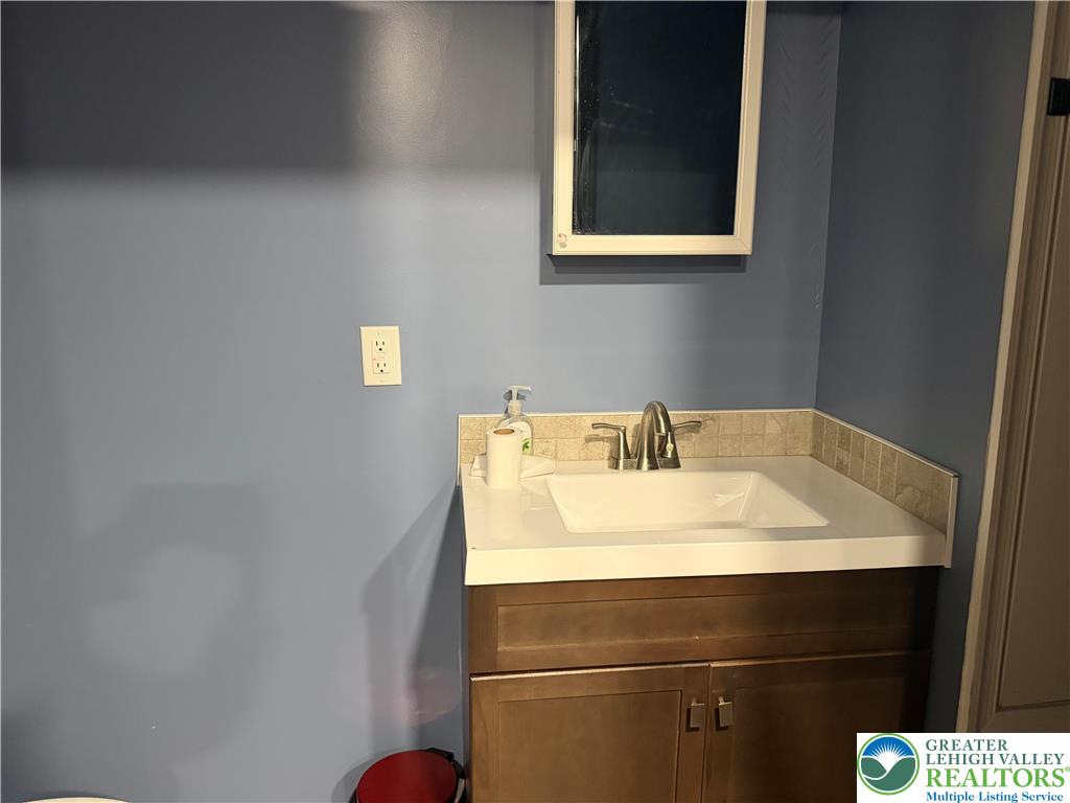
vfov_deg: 56.8
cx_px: 535
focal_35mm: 24
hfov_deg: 71.6
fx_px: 742
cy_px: 402
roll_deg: -0.2
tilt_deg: -10.1
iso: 640
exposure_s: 1/40
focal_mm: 6.76
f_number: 1.78
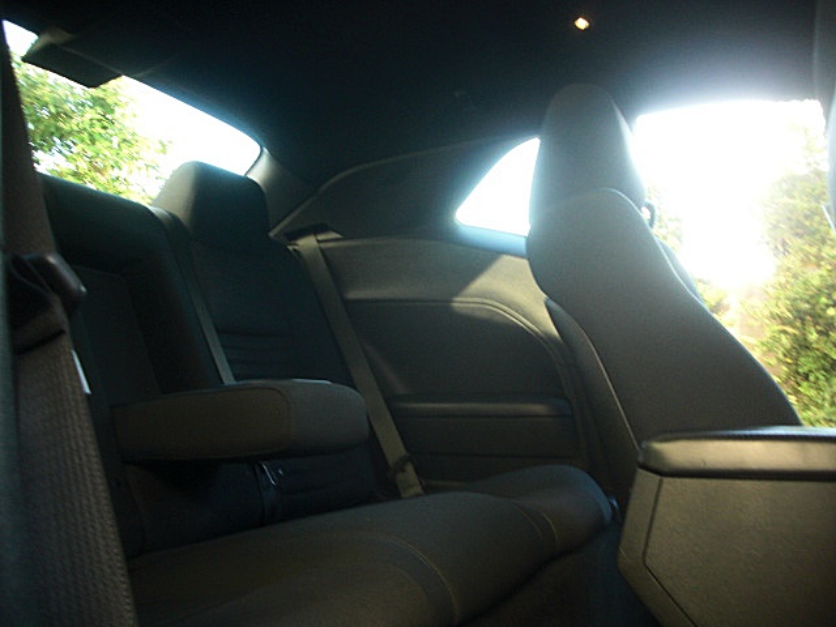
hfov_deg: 51.4
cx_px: 418
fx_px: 869
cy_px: 314
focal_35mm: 36
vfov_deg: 39.7
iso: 200
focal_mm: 6.3
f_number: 2.8
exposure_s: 1/60
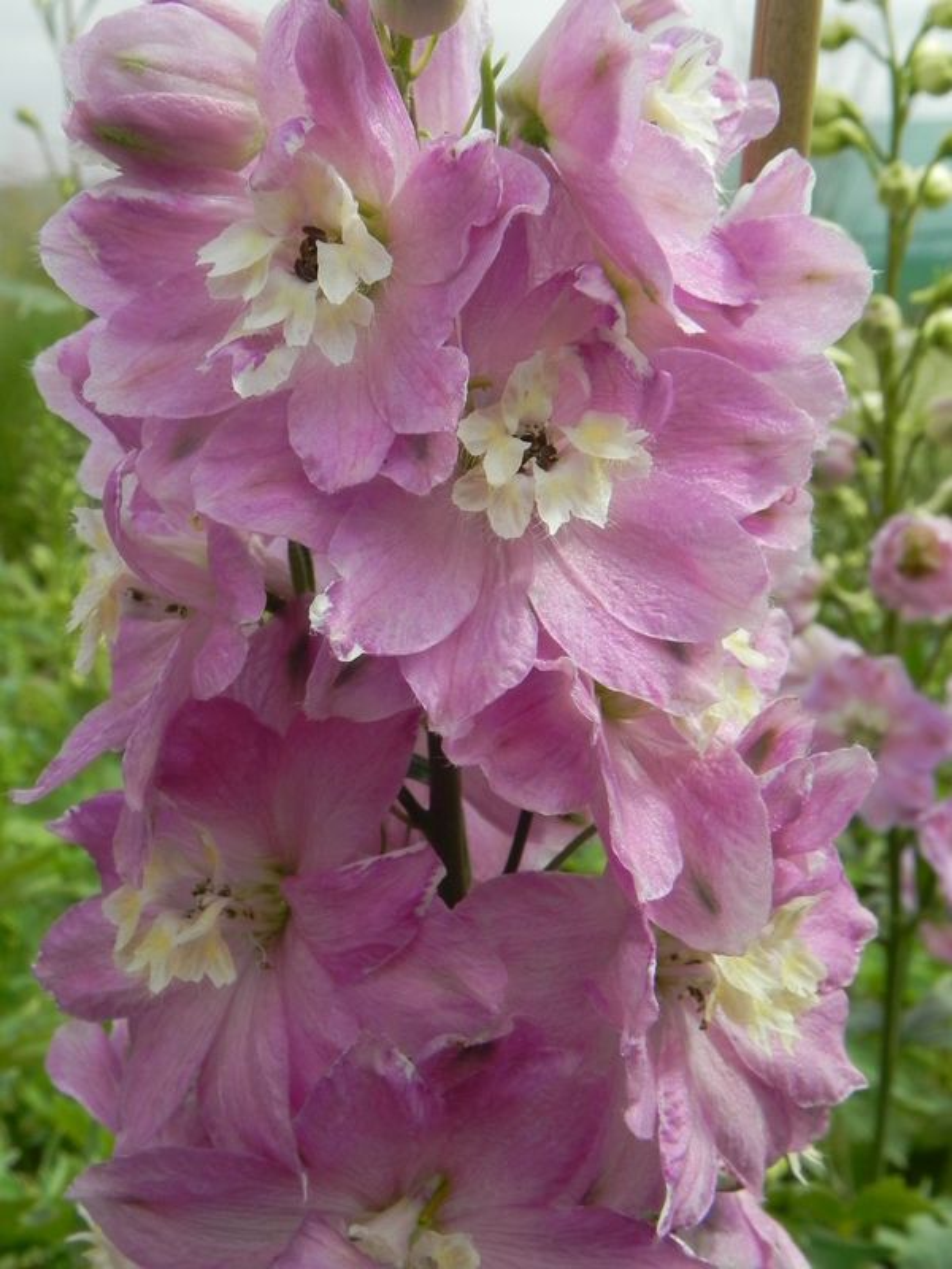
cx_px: 476
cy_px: 634
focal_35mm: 52
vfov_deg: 36.8
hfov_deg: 28.0
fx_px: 1907
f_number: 8
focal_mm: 9.2
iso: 160
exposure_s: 1/320
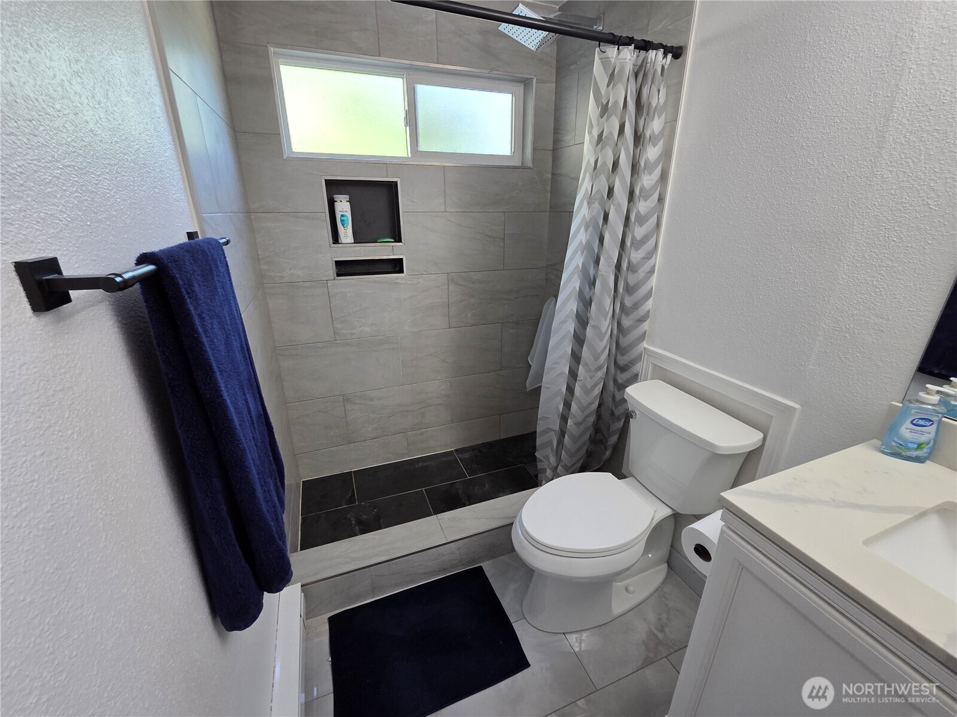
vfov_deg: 89.9
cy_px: 358
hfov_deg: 106.2
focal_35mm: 13
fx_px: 359
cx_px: 478
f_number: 2.2
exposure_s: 1/60
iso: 200
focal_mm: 2.2
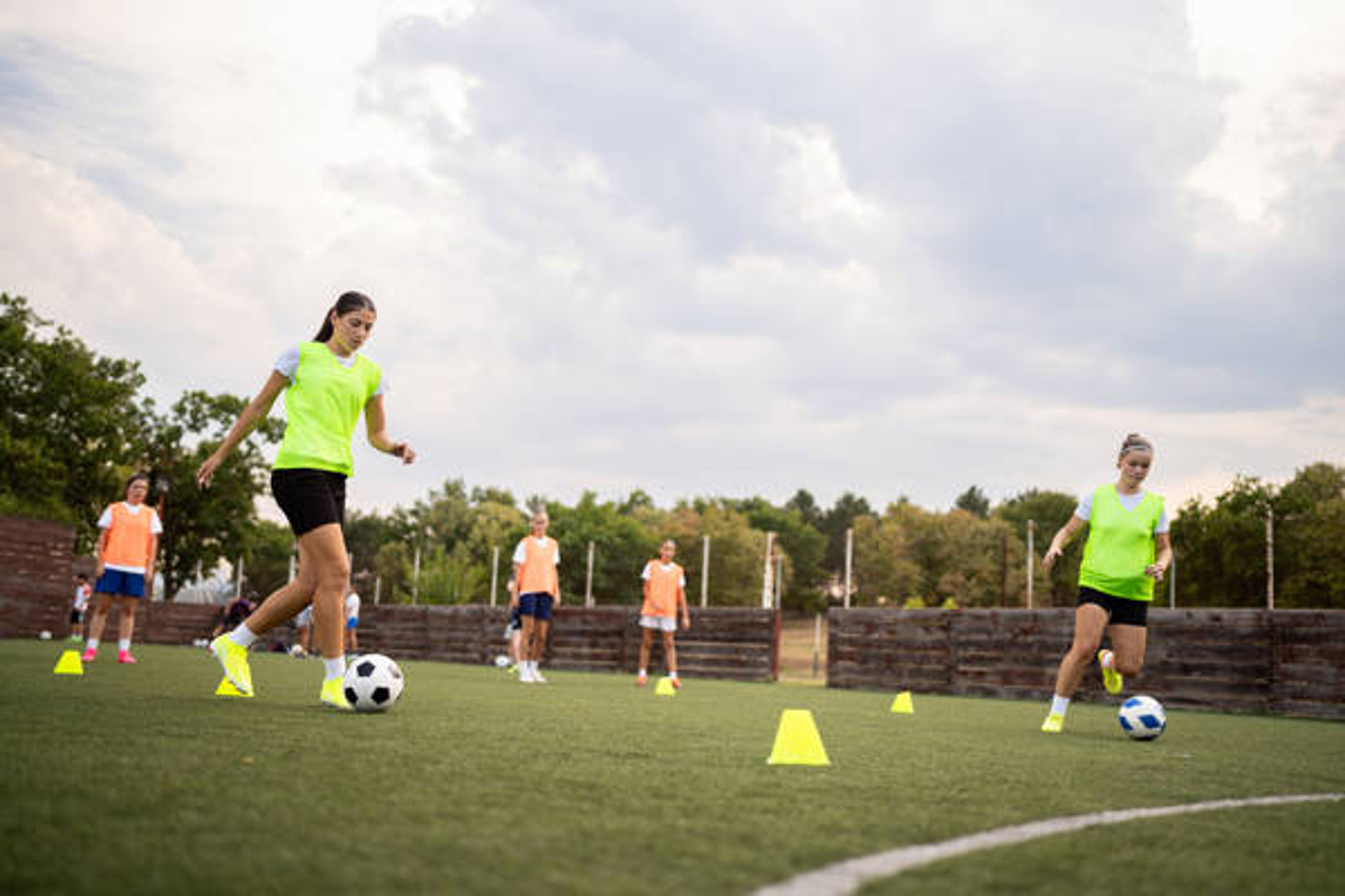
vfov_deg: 37.9
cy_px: 448
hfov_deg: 54.4
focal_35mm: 35
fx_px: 1308
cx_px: 672
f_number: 1.6
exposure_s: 1/640
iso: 320
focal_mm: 35
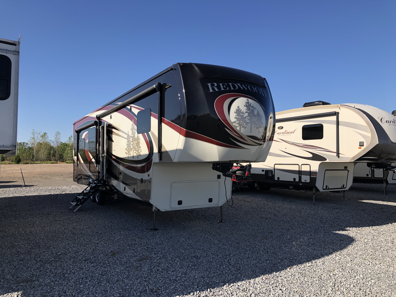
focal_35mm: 28
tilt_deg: +0.9
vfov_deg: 49.7
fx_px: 320
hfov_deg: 63.4
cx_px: 198
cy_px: 148
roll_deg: -1.8
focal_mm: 3.99
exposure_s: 1/1600
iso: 20
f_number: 1.8
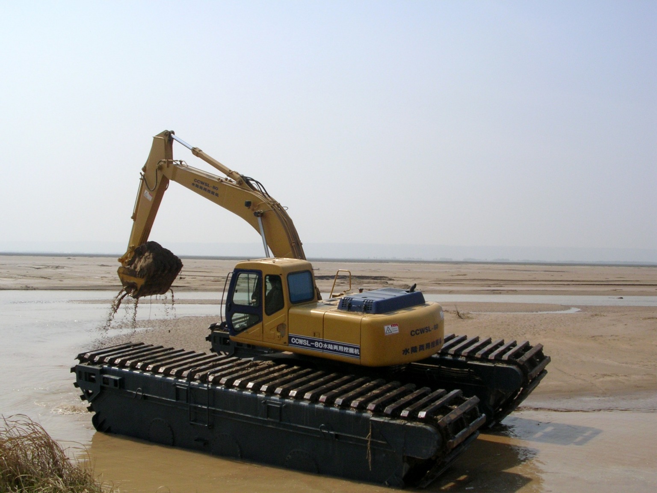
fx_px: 721
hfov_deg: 49.0
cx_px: 328
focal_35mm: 38
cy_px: 246
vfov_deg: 37.7
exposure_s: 1/481
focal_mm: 5.8
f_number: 5.6
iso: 50
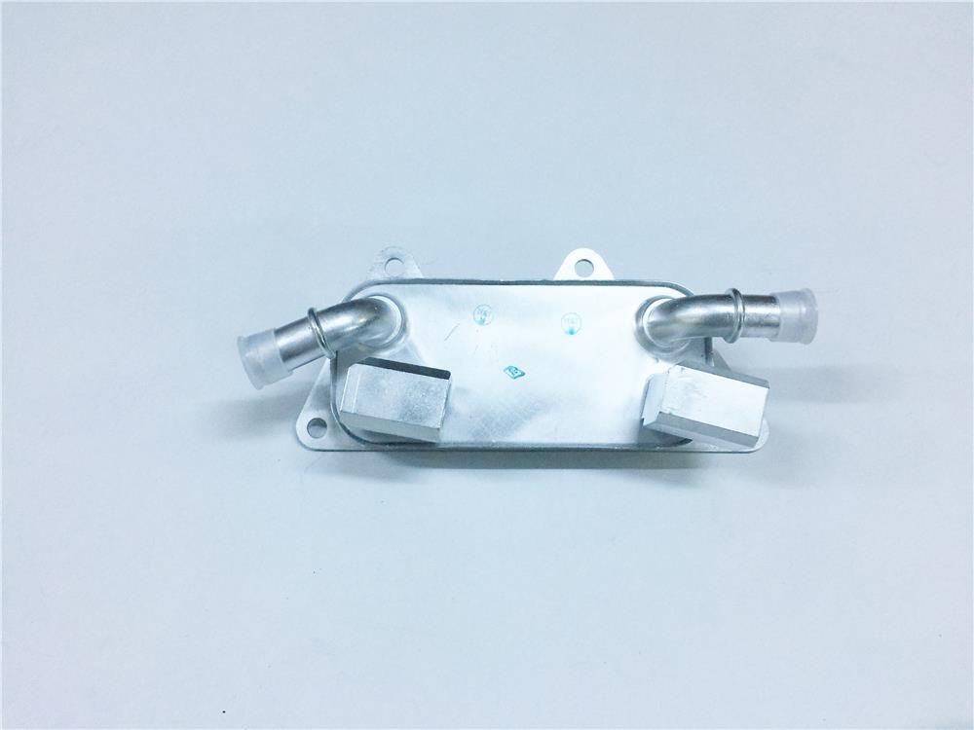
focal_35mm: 29
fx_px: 816
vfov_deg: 48.2
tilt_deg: -55.0
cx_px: 487
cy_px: 365
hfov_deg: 61.7
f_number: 2.2
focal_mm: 4.15
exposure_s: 1/33
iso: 50
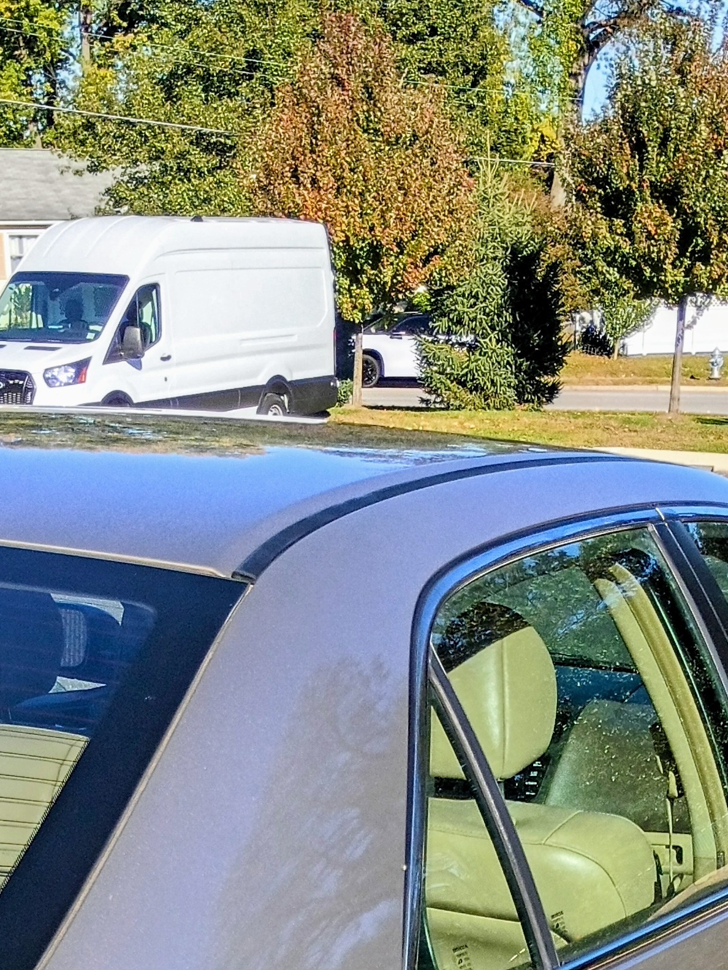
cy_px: 1200
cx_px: 428
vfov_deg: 23.5
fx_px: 2103
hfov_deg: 19.6
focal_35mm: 75
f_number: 1.8
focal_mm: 4.27
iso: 101
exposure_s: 1/817
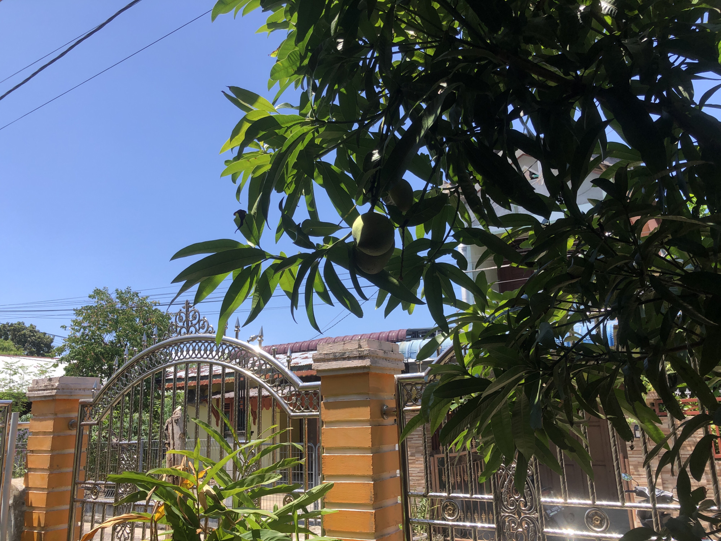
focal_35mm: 28
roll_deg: +2.4
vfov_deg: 49.7
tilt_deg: +15.0
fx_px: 583
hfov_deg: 63.4
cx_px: 360
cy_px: 270
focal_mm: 4
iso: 20
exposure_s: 1/1066
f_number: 1.8
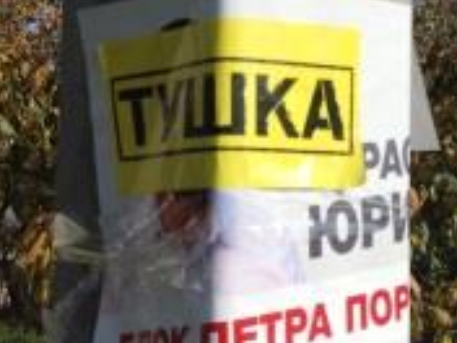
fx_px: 1175
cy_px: 142
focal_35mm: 89
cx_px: 203
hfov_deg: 22.0
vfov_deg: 16.6
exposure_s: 1/3030
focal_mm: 4.28
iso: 50
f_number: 2.4
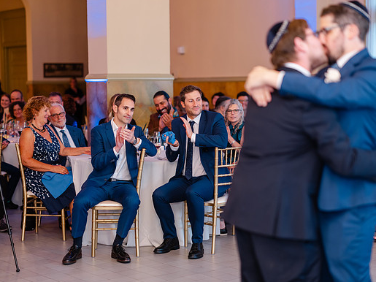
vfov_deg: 20.7
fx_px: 771
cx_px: 204
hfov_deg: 27.4
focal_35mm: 71
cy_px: 157
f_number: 1.7
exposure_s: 1/160
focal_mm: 80
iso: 800
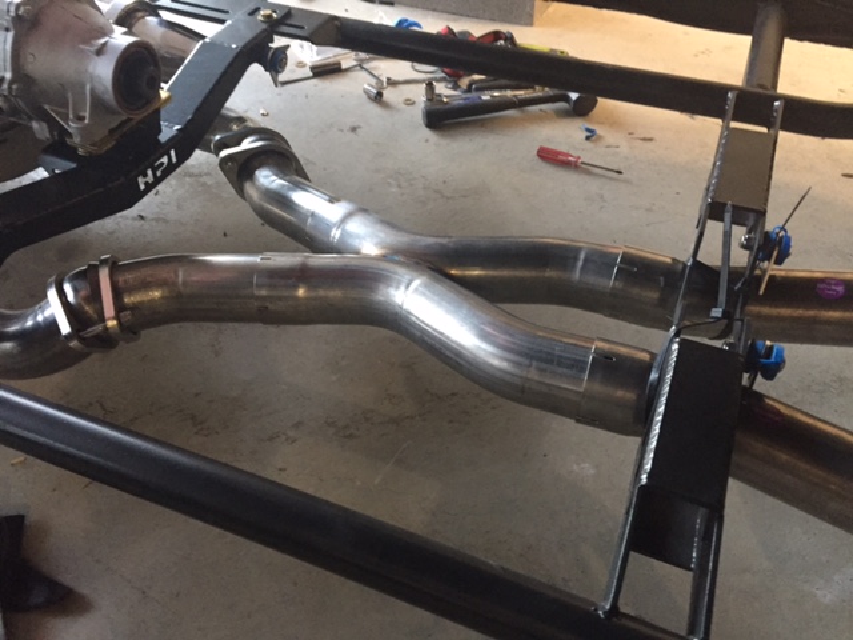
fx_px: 715
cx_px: 426
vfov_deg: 48.2
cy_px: 320
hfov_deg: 61.7
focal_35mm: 29
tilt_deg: -46.6
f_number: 2.2
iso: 250
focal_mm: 4.15
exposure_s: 1/24
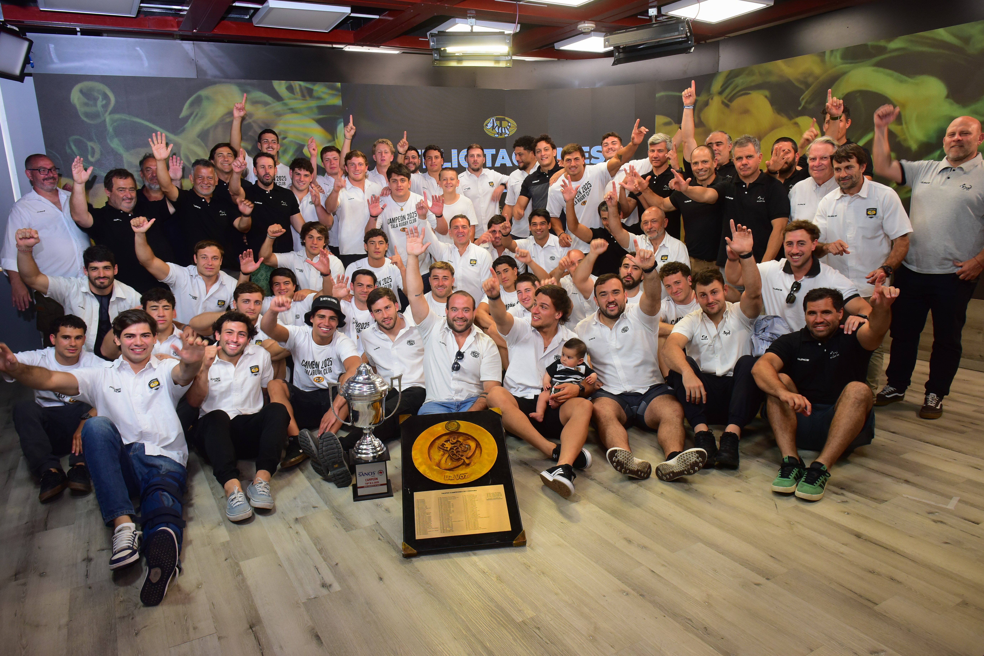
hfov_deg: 73.7
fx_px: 656
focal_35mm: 24
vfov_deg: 53.1
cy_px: 328
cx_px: 492
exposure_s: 1/80
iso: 1600
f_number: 6.3
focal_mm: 24
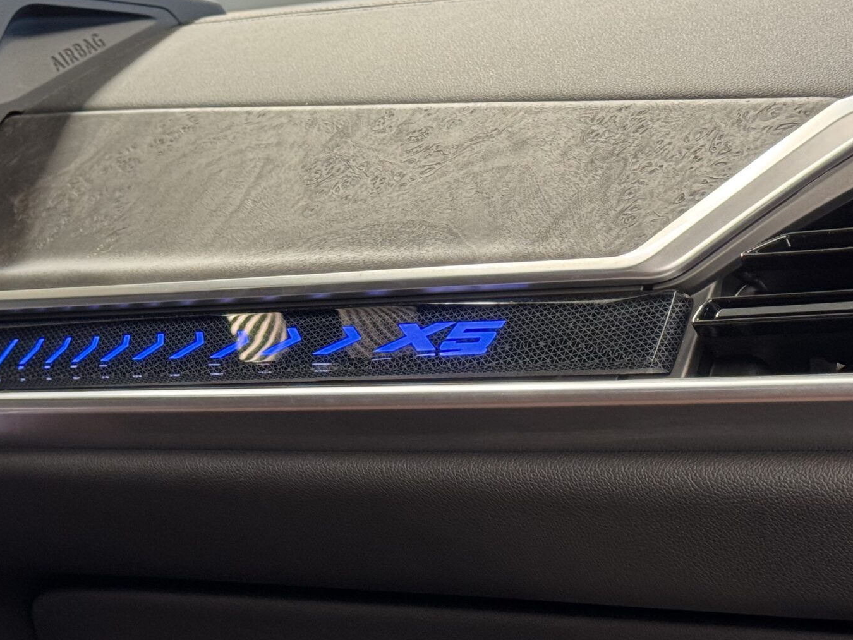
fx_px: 2243
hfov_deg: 21.4
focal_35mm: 91
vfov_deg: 16.2
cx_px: 240
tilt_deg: -3.2
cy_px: 368
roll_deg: +0.0
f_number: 1.78
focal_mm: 6.76
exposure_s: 1/49
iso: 200
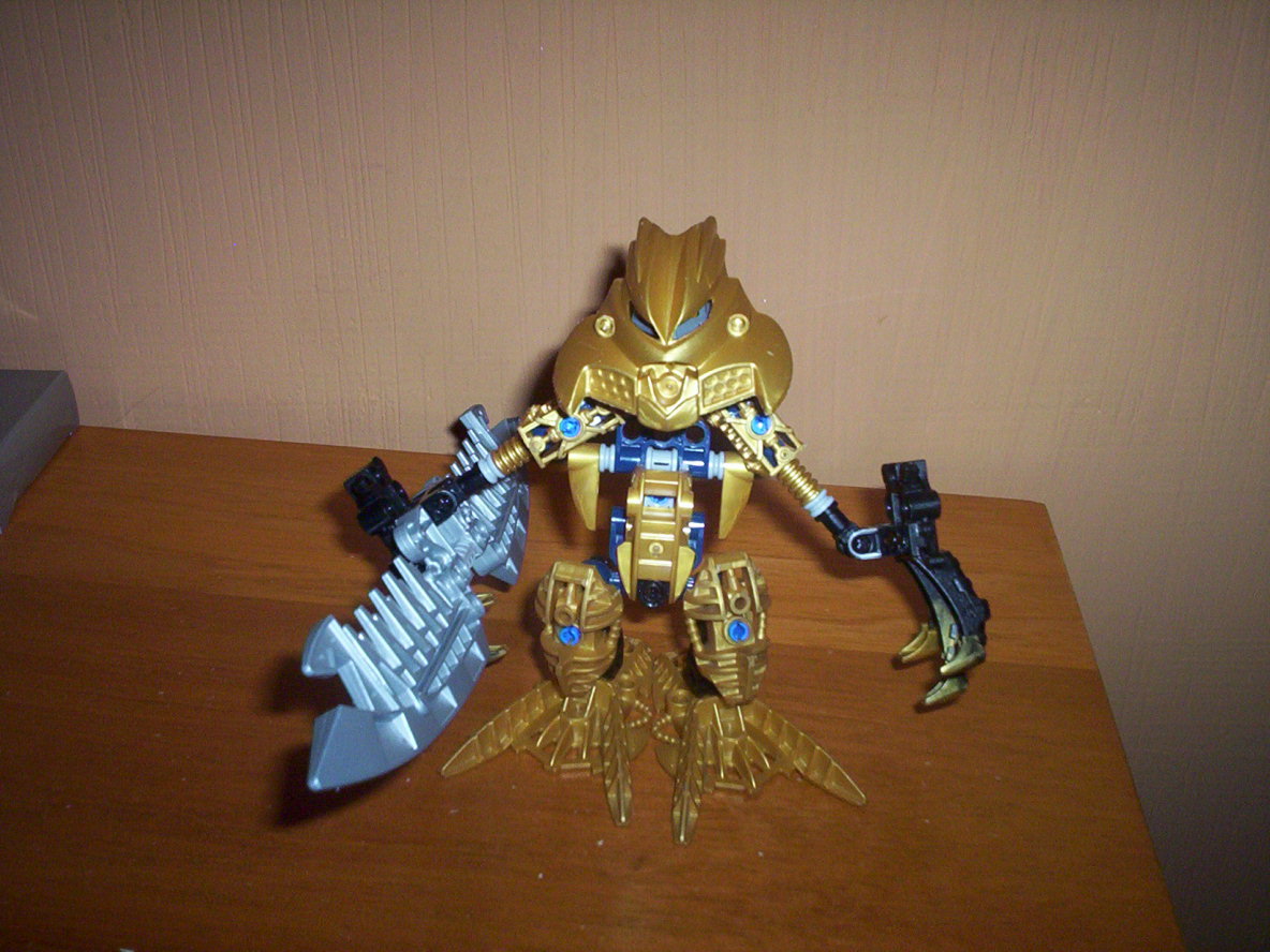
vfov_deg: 37.7
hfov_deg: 49.0
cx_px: 635
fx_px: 1394
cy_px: 476
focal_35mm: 38
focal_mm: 4.99
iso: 140
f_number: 4.5
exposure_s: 1/60
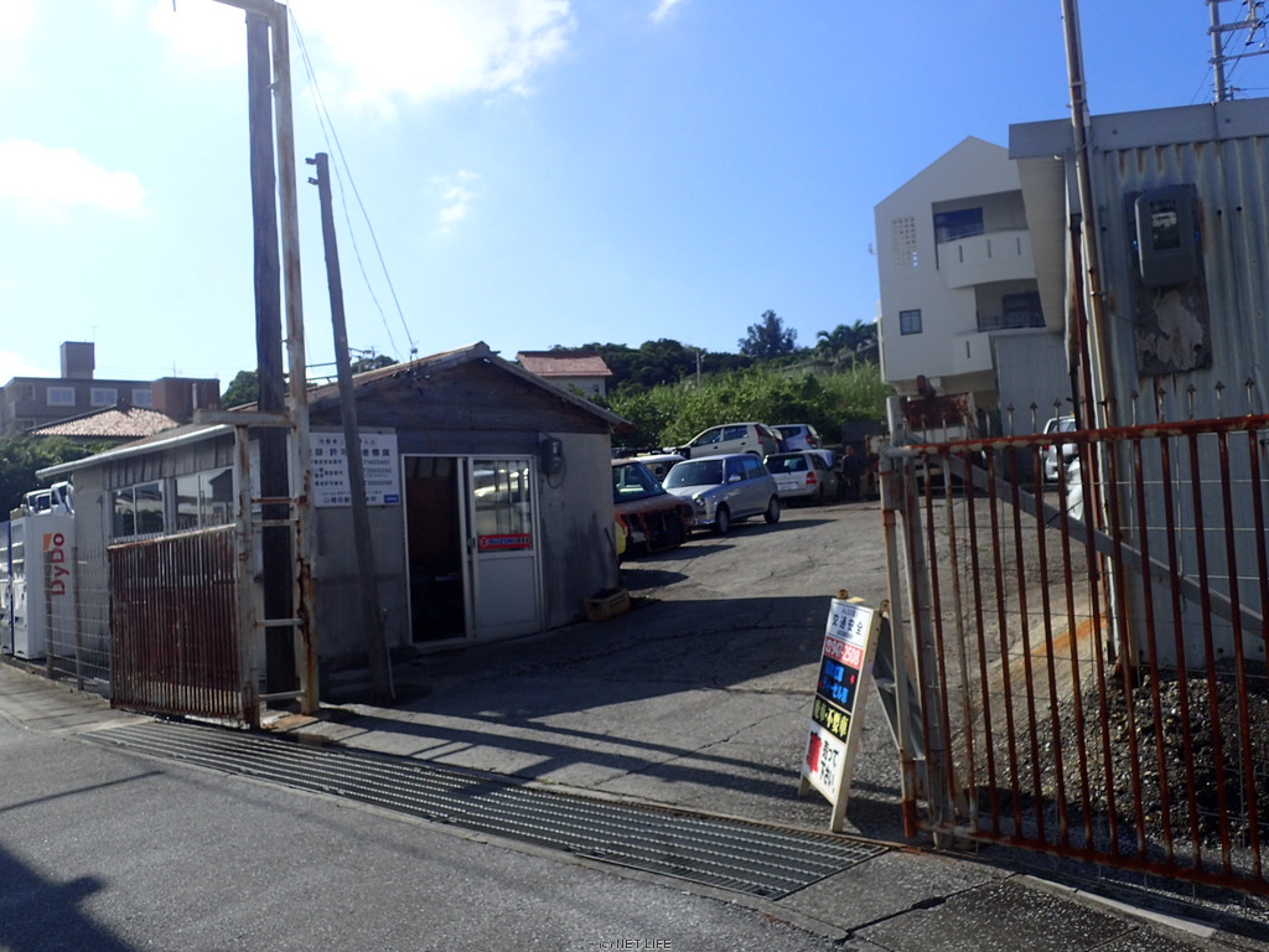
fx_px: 1100
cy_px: 476
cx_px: 634
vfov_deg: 46.8
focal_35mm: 30
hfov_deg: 60.0
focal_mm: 5.5
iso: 100
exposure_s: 1/200
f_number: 9
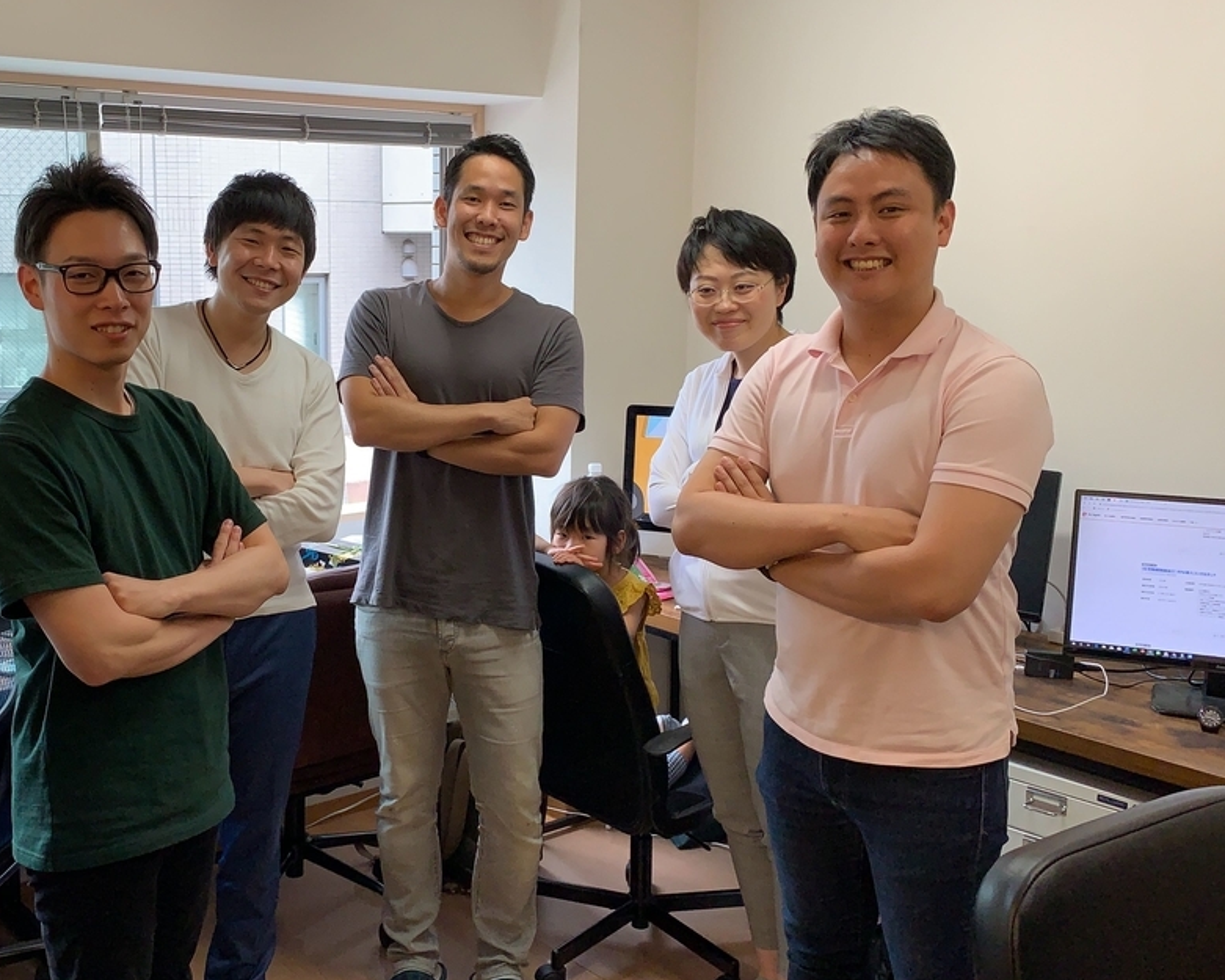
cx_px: 428
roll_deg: -0.1
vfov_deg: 38.2
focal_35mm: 39
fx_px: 1414
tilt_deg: -9.2
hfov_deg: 46.2
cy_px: 477
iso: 80
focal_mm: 4.25
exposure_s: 1/100
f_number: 1.8
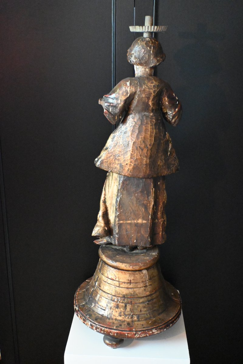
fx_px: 395
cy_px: 182
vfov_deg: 49.6
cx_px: 122
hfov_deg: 34.2
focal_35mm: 39
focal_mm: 26
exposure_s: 1/20
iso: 12800
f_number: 4.5
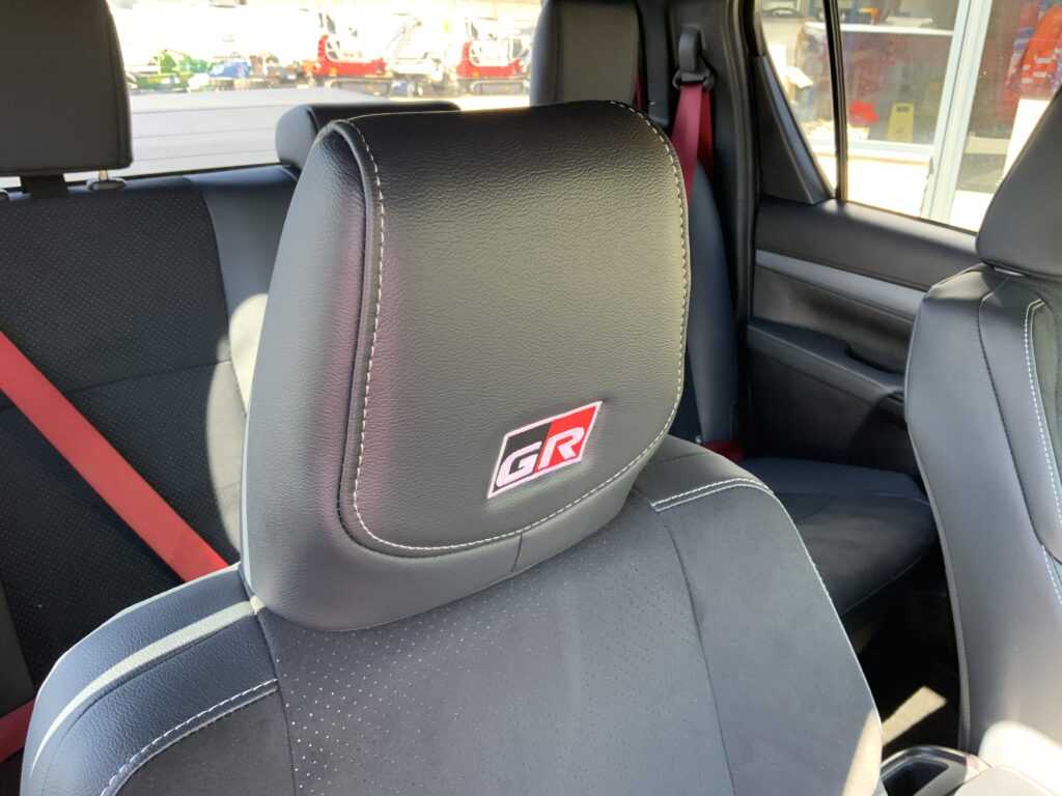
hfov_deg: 61.7
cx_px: 531
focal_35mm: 29
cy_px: 398
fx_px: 890
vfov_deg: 48.2
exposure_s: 1/60
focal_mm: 3
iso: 80
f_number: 1.8
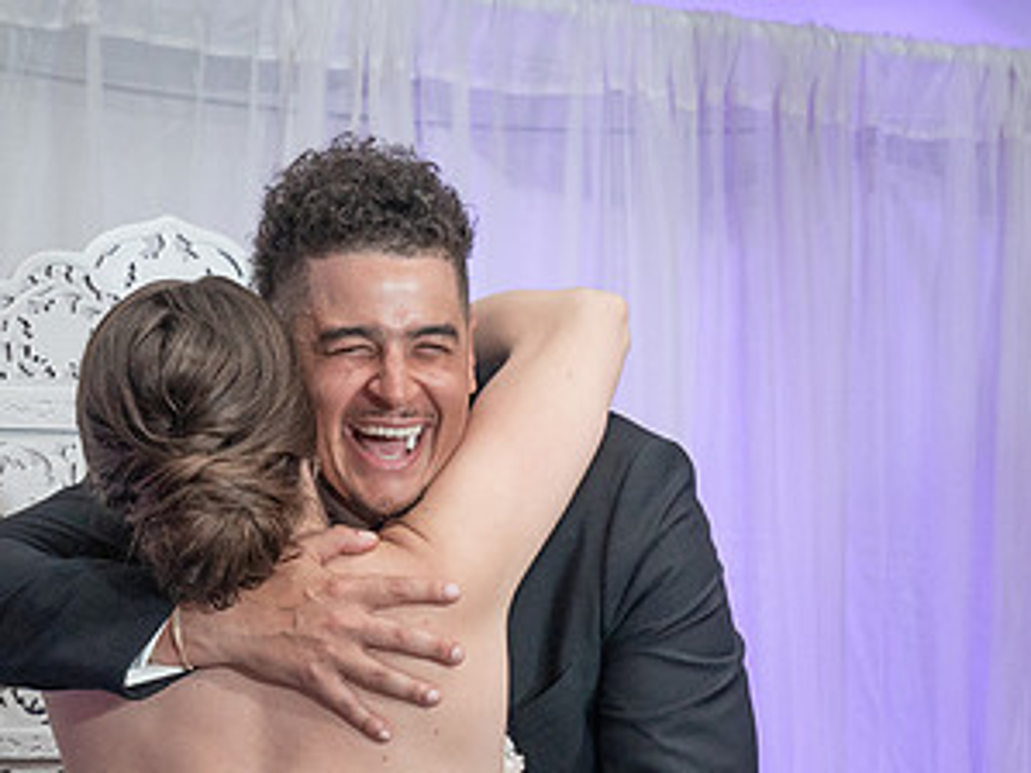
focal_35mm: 184
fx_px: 5478
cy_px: 814
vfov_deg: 8.0
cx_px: 490
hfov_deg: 10.8
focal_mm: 70
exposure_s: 1/100
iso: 2000
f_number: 5.6
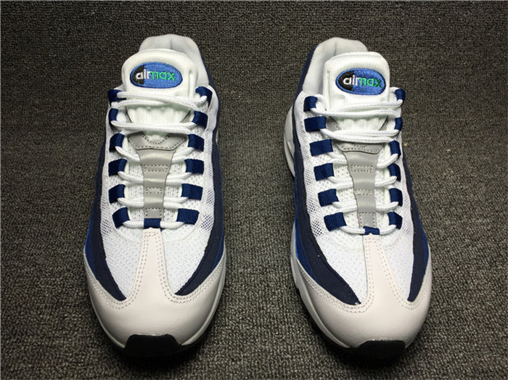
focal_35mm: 29
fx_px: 425
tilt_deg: -43.5
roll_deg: -1.9
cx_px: 254
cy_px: 190
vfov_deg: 48.2
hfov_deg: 61.7
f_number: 2.2
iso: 32
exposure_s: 1/122
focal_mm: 4.15
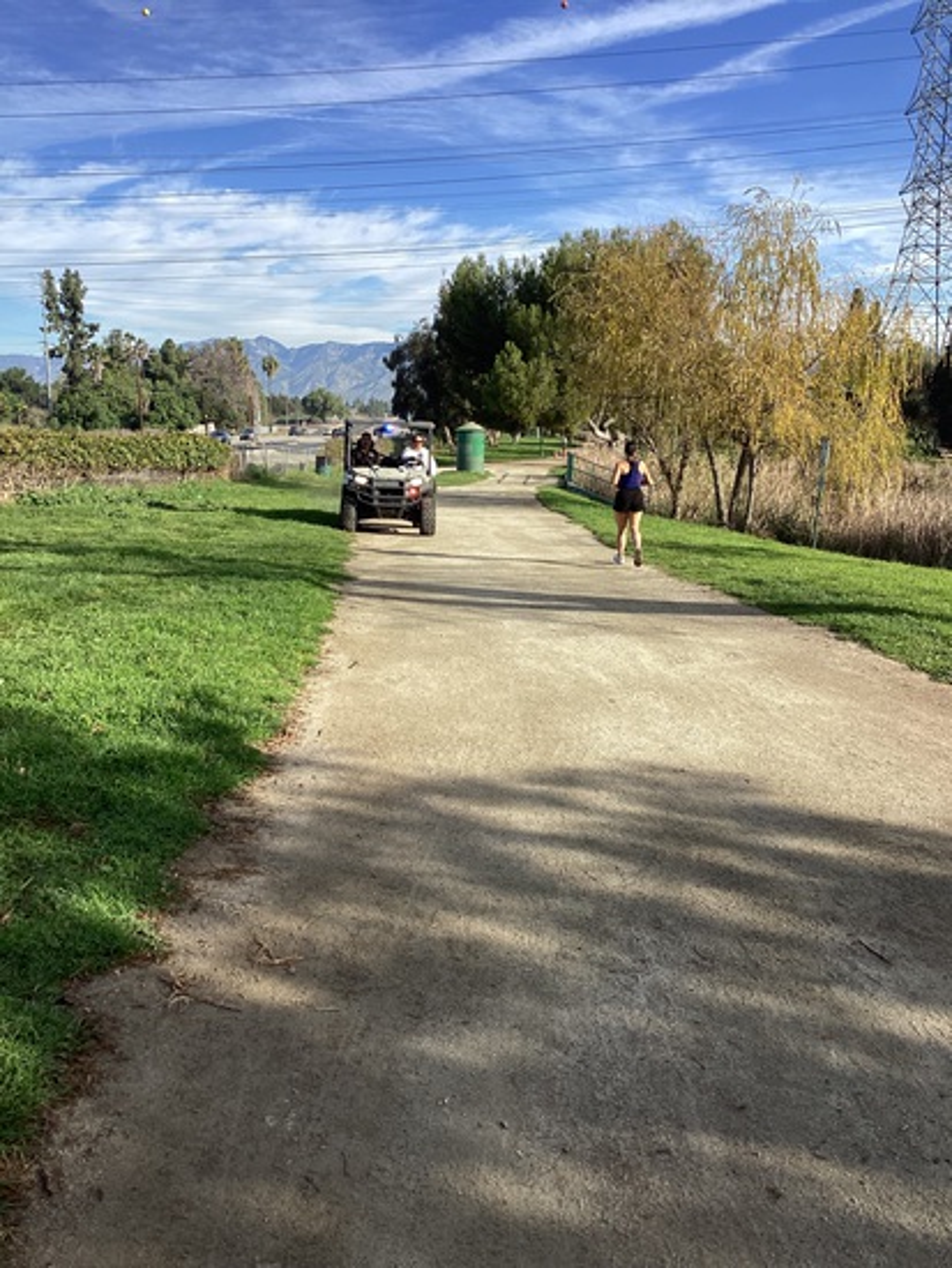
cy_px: 634
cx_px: 476
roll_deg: -0.2
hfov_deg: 45.5
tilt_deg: -14.0
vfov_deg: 58.3
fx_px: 1136
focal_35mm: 31
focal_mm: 3.3
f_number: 2.4
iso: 25
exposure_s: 1/776
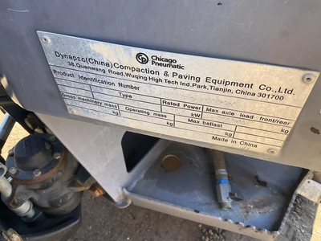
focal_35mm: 29
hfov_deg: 61.7
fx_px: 269
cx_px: 160
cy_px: 120
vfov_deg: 48.2
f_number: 1.8
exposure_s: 1/122
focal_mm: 3
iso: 32
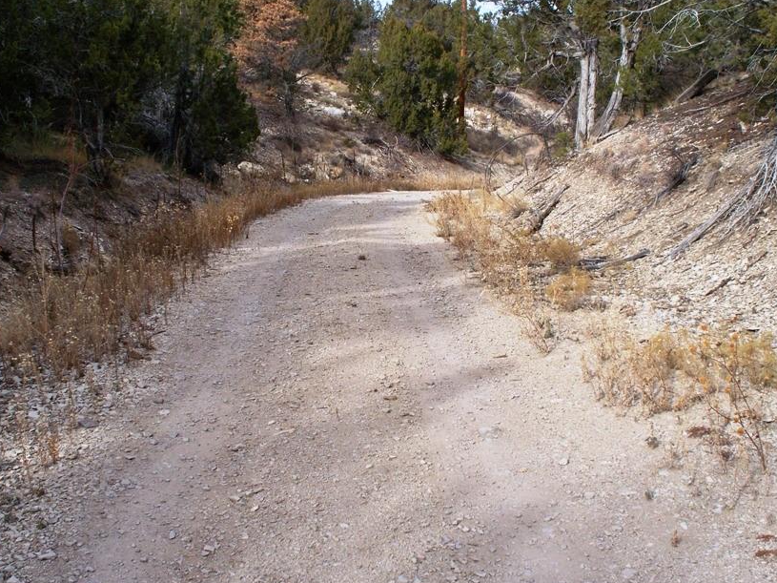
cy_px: 270
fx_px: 987
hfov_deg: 42.9
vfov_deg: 32.9
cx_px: 414
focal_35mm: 44
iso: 80
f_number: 4.8
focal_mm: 7.54
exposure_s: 1/400
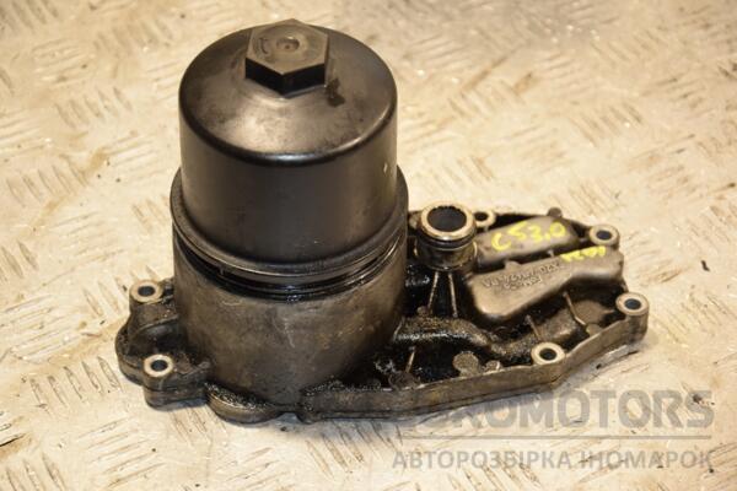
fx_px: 2303
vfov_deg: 12.2
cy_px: 246
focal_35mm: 112
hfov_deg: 18.2
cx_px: 368
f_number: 5.3
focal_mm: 75
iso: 800
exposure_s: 1/125
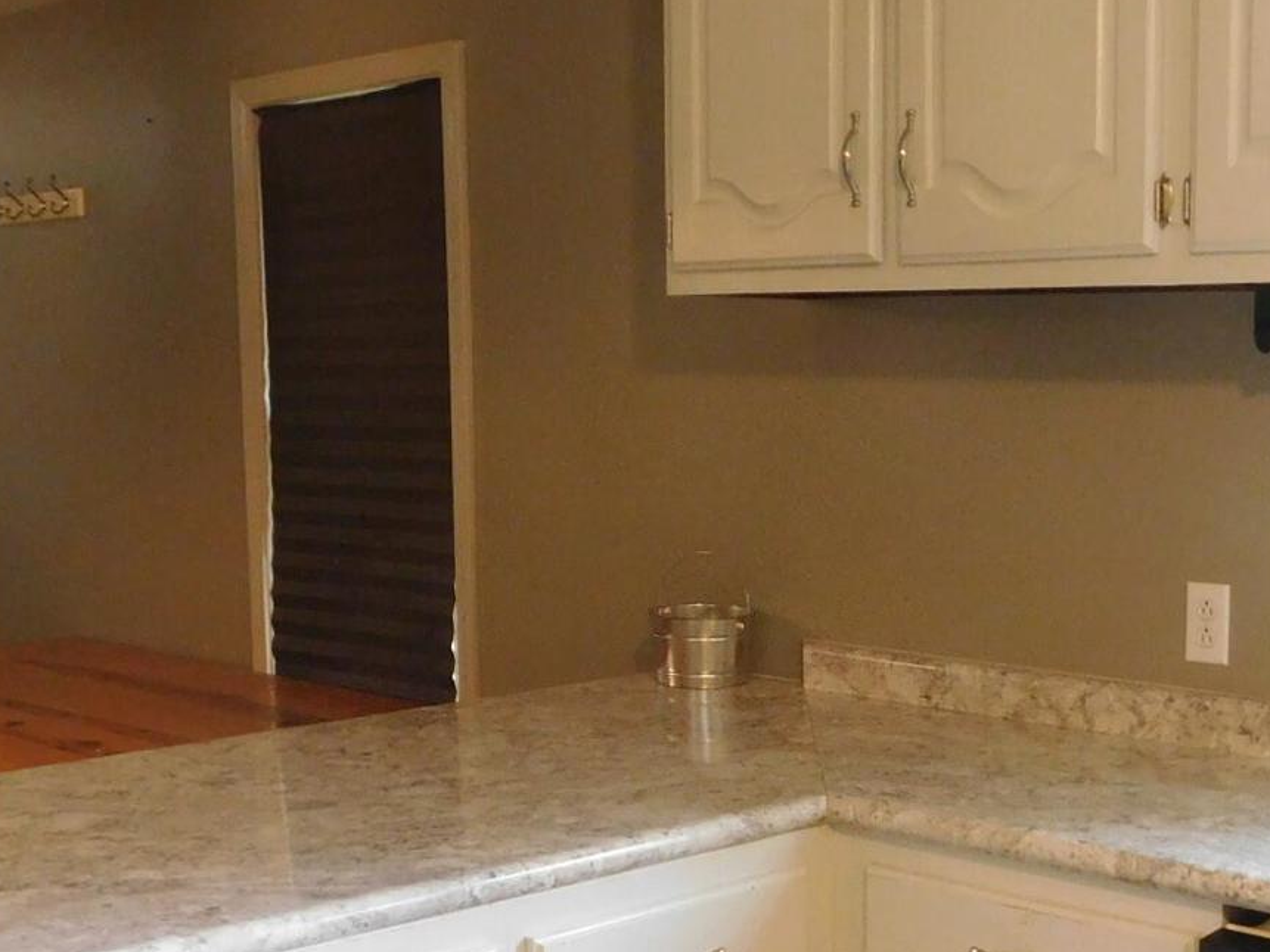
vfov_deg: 25.4
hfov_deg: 33.6
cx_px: 805
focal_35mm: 57
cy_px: 699
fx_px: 2092
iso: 400
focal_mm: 4
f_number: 3
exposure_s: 1/15
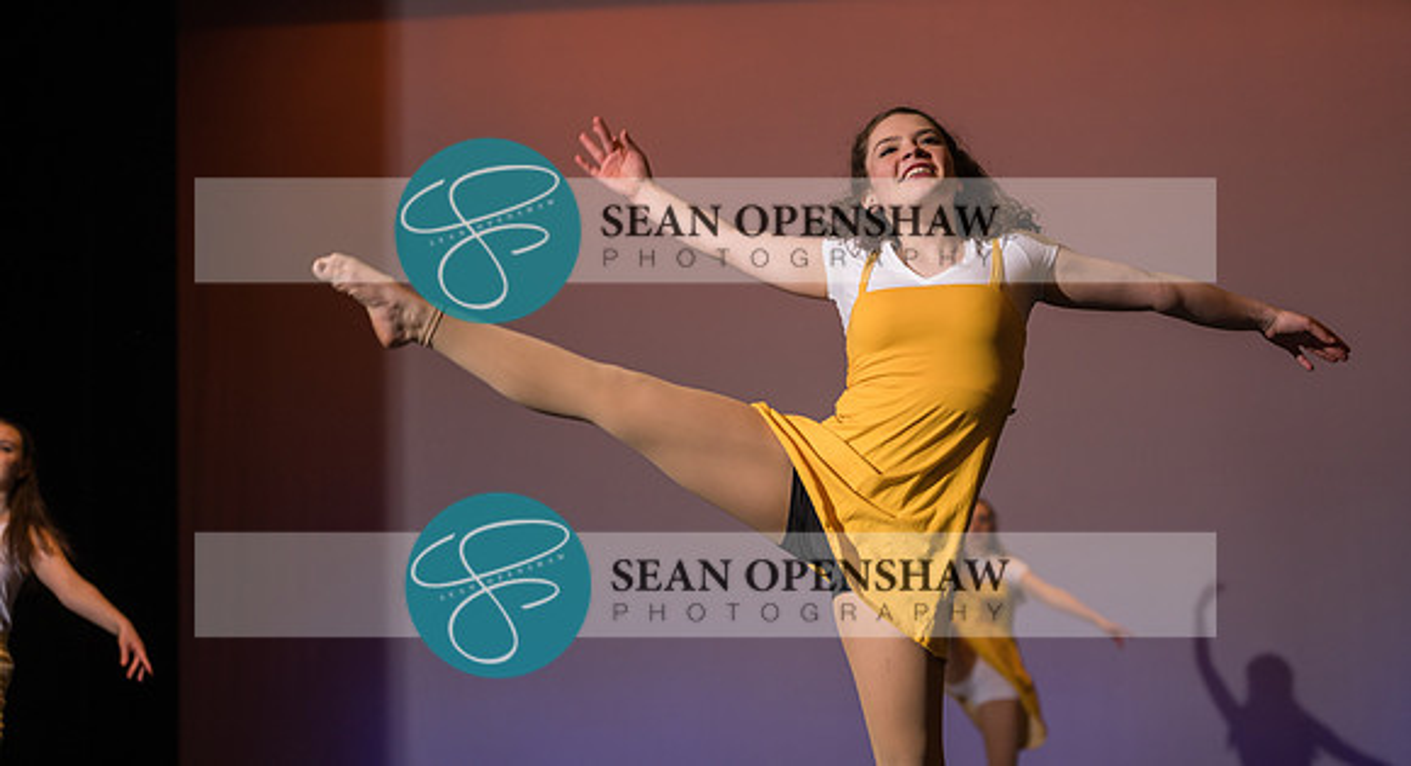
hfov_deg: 28.9
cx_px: 706
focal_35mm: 74
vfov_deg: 15.9
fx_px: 2743
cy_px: 470
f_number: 2.8
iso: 500
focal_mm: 70
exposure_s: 1/500
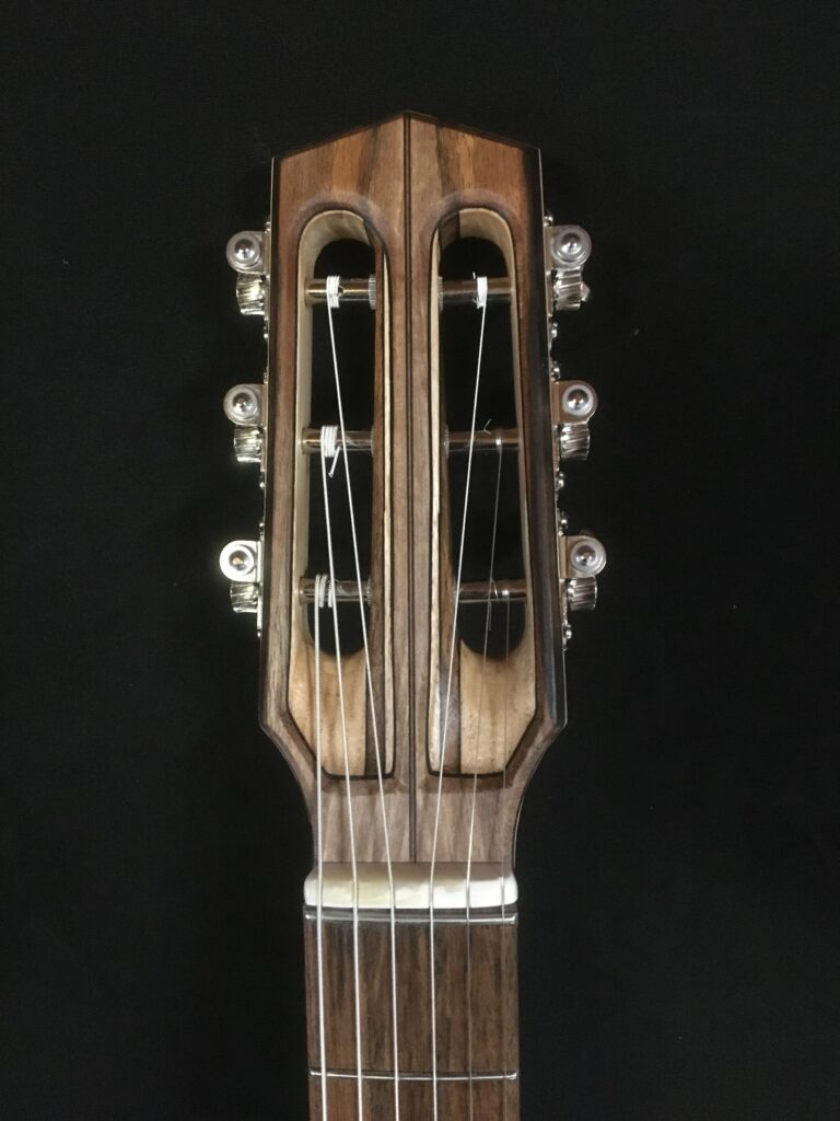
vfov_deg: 61.7
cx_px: 420
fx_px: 938
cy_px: 560
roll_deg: +2.9
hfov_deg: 48.2
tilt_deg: -27.3
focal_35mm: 29
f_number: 2.2
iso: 320
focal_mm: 4.15
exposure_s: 1/17
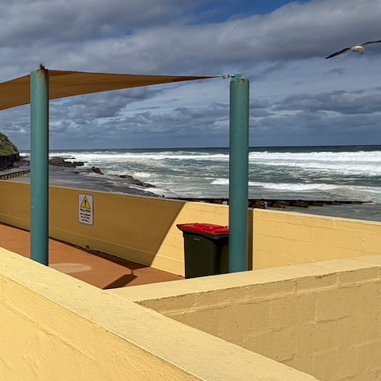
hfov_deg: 34.9
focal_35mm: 33
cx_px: -112
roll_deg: +1.2
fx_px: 411
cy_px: 166
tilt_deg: -0.8
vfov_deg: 49.6
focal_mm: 2.22
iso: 20
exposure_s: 1/2410
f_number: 2.2
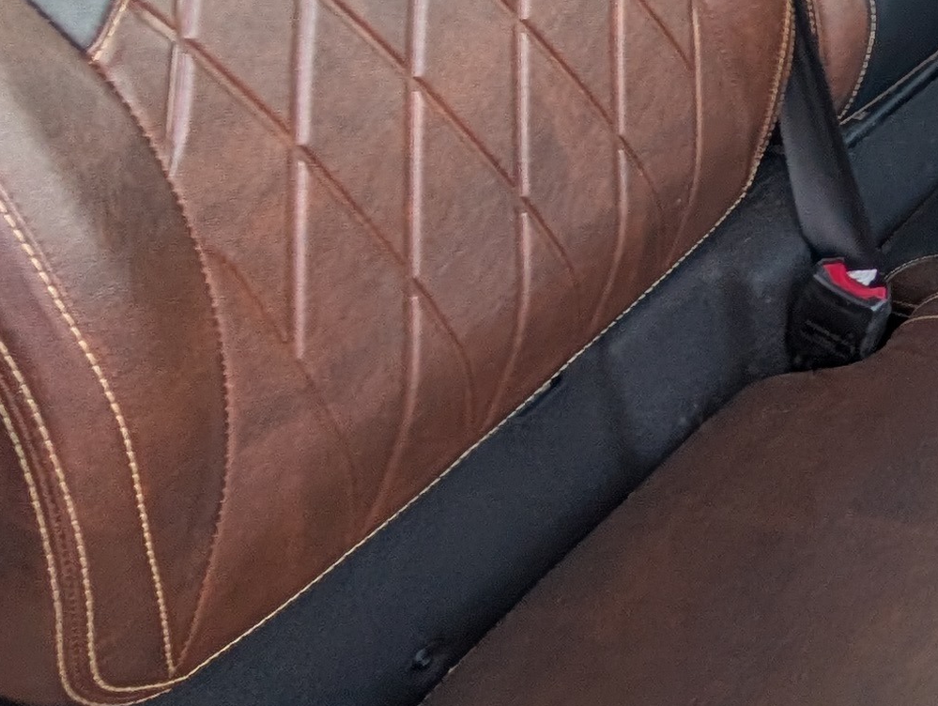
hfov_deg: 29.7
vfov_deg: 27.9
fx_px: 1330
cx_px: 1266
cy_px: -3
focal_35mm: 49
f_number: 1.7
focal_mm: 2.02
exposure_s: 1/258
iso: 58
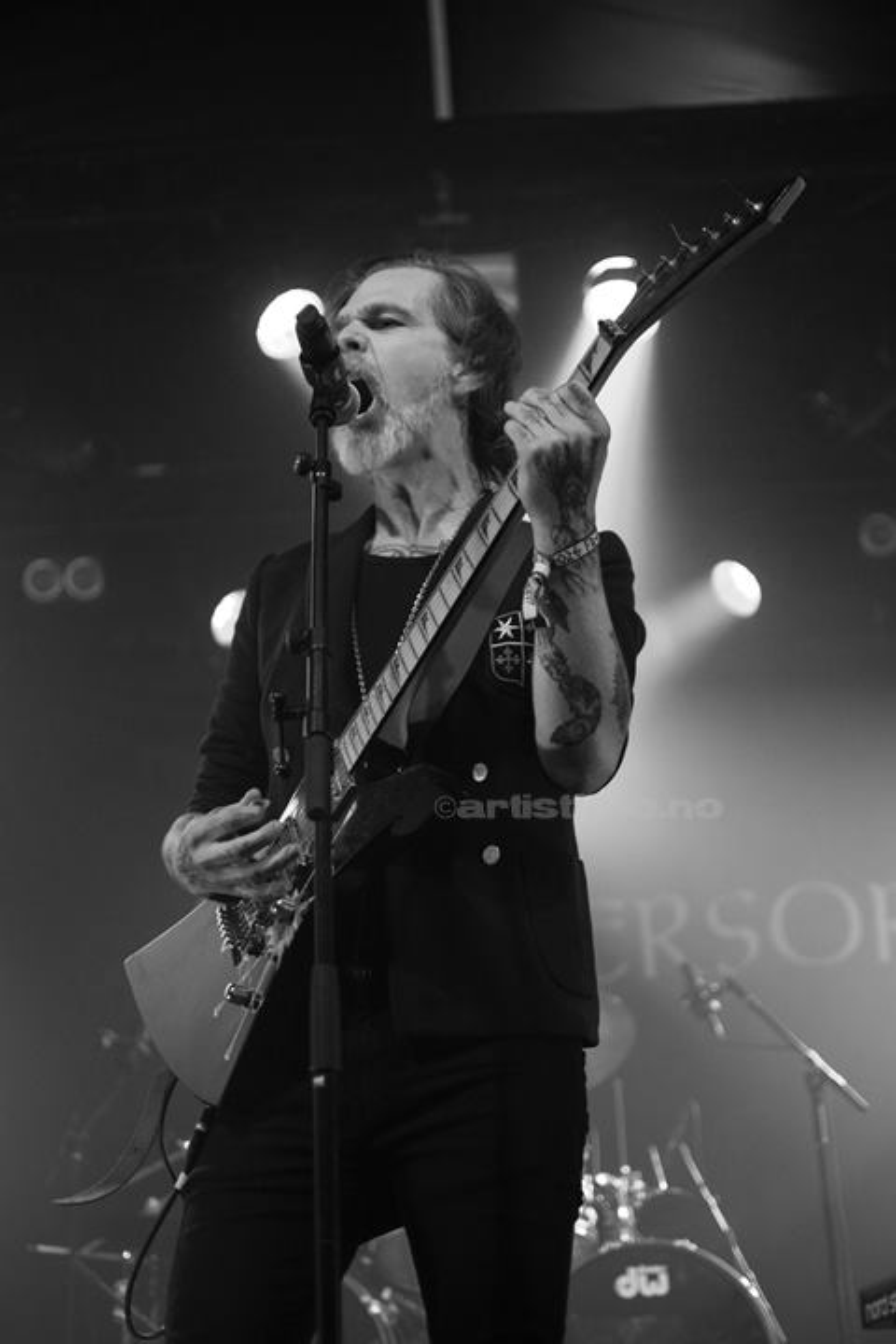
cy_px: 672
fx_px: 1960
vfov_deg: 37.9
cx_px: 448
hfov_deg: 25.8
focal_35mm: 52
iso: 2200
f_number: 1.8
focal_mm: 35
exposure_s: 1/320
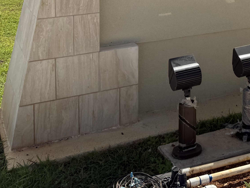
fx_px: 441
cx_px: 234
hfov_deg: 30.1
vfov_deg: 21.9
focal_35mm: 61
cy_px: -47
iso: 80
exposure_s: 1/8130
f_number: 1.78
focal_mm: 6.76
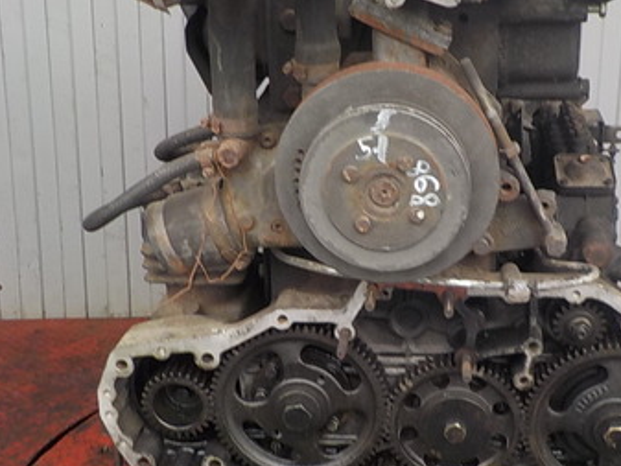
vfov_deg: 25.6
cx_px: 391
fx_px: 1023
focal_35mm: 57
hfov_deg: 33.6
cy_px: 192
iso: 125
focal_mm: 4.1
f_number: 3.3
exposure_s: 1/40
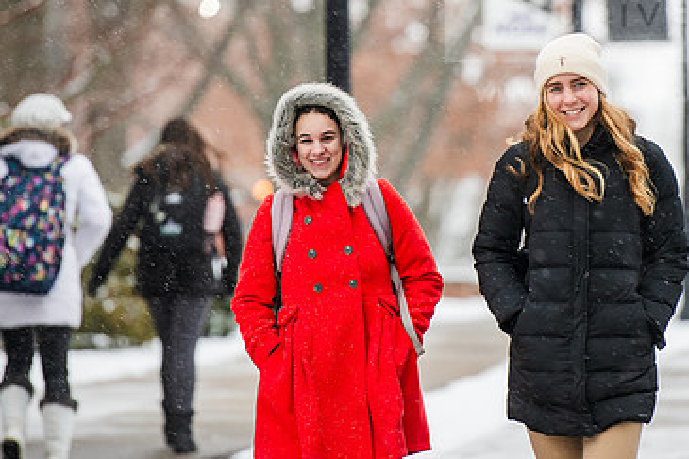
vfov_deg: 4.3
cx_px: 389
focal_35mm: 318
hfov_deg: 6.5
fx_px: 6083
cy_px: 133
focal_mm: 200
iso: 500
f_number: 3.5
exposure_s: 1/250
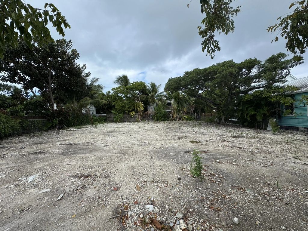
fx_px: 125
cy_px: 116
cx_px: 154
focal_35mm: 14
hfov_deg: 102.1
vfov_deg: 85.7
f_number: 2.2
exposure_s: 1/1126
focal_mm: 2.22
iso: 50
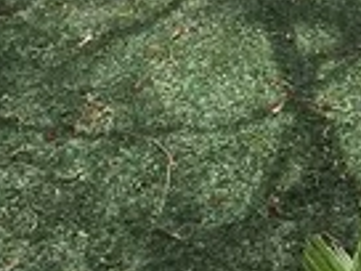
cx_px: 303
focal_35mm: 98
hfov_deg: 19.8
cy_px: -356
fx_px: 1022
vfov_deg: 12.3
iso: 50
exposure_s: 1/1258
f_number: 2.2
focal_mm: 2.2
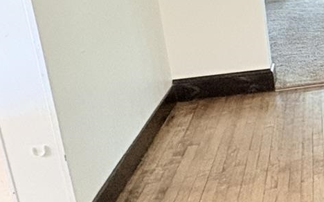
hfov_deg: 22.2
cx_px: 552
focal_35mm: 65
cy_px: 27
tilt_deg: -13.3
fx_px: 574
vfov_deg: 19.7
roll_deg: +0.2
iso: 500
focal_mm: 2.22
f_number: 2.2
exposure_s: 1/60
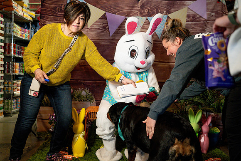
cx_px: 120
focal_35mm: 37
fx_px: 248
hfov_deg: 51.9
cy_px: 80
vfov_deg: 36.0
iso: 5000
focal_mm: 37
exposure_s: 1/500
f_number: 2.8
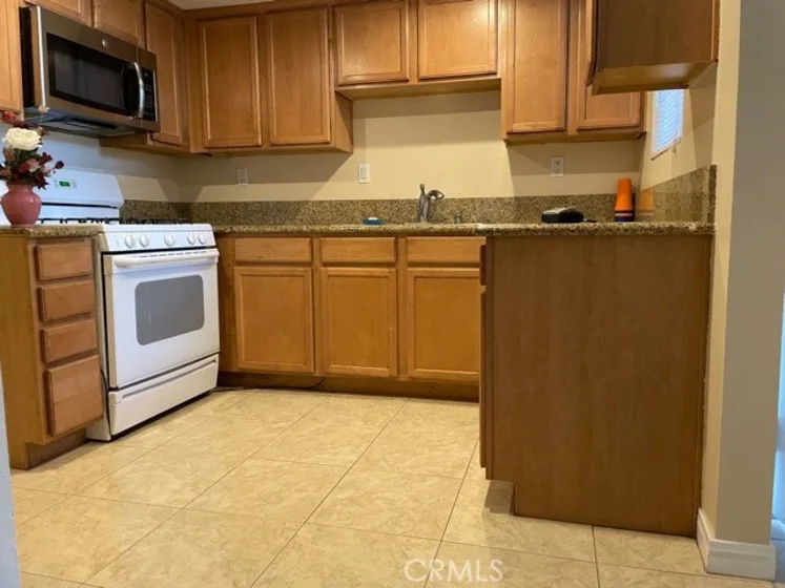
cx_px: 392
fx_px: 590
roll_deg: +0.5
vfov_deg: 53.1
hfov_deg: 67.3
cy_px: 294
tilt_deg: -5.7
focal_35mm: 26
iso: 250
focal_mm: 4.2
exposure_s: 1/60
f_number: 1.6
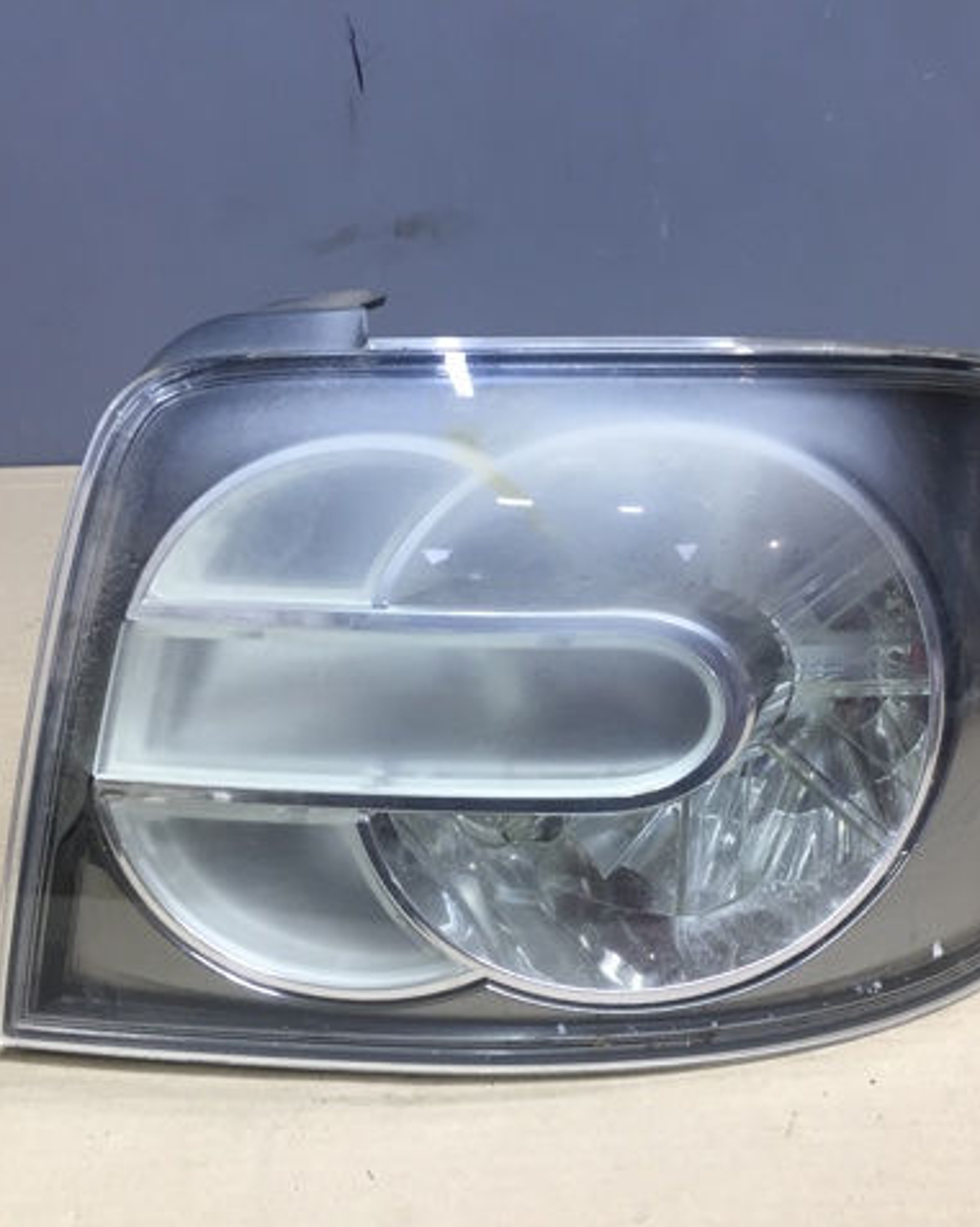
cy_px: 615
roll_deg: +1.4
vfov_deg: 48.0
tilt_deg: -26.8
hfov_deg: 38.9
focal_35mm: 38
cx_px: 617
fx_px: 1379
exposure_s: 1/33
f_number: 2.2
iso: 50
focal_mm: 4.15
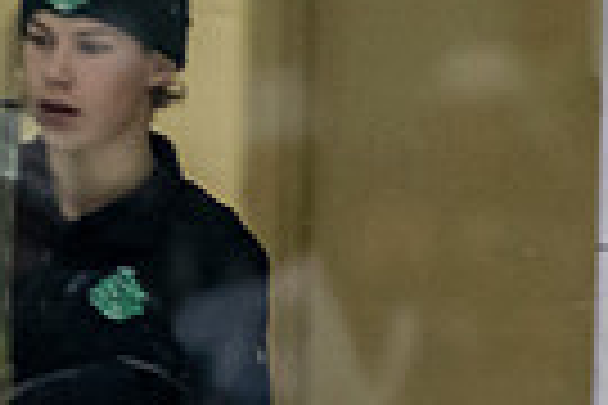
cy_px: 759
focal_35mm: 1500
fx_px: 25331
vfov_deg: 0.9
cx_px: -474
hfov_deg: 1.4
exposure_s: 1/640
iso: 2000
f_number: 3.2
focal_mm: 180
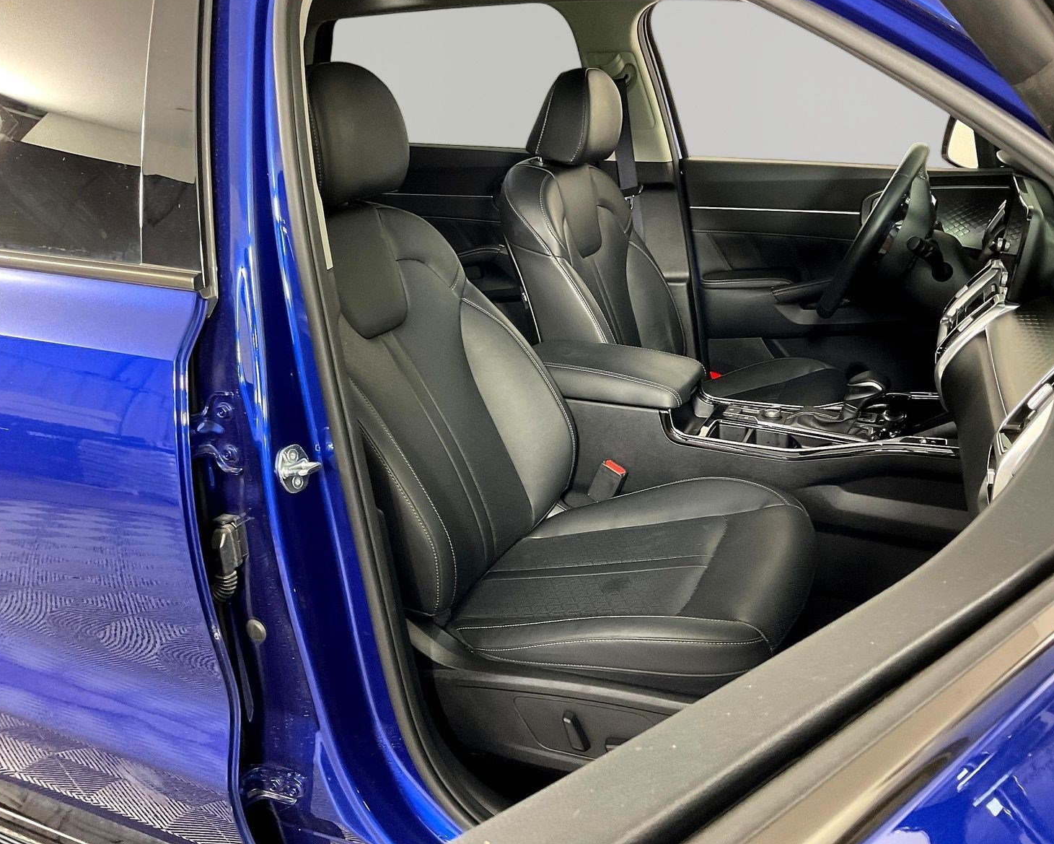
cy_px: 423
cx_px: 566
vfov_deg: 47.1
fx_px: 967
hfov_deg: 57.1
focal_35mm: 31
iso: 200
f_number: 1.8
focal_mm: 3
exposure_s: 1/60
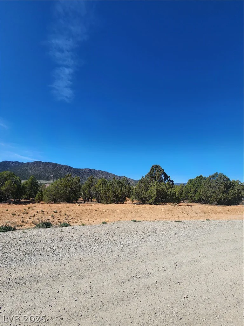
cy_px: 163
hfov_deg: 89.9
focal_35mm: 13
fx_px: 122
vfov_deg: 106.2
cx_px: 122
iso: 50
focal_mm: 2.2
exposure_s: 1/2456
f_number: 2.2
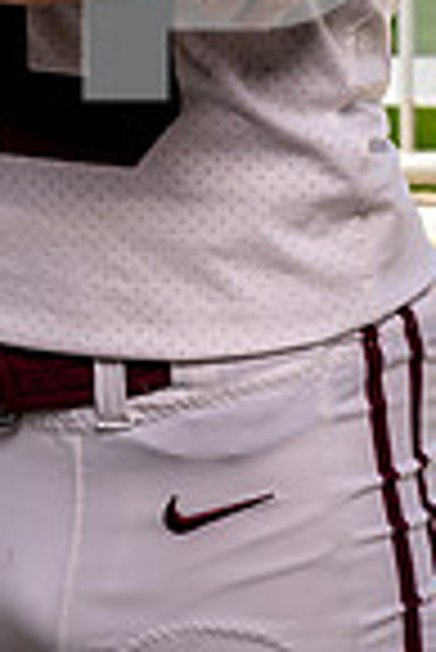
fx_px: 3262
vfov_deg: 10.9
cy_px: -351
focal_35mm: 180
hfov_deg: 7.6
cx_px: 40
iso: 100
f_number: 10
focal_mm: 58
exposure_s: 1/125
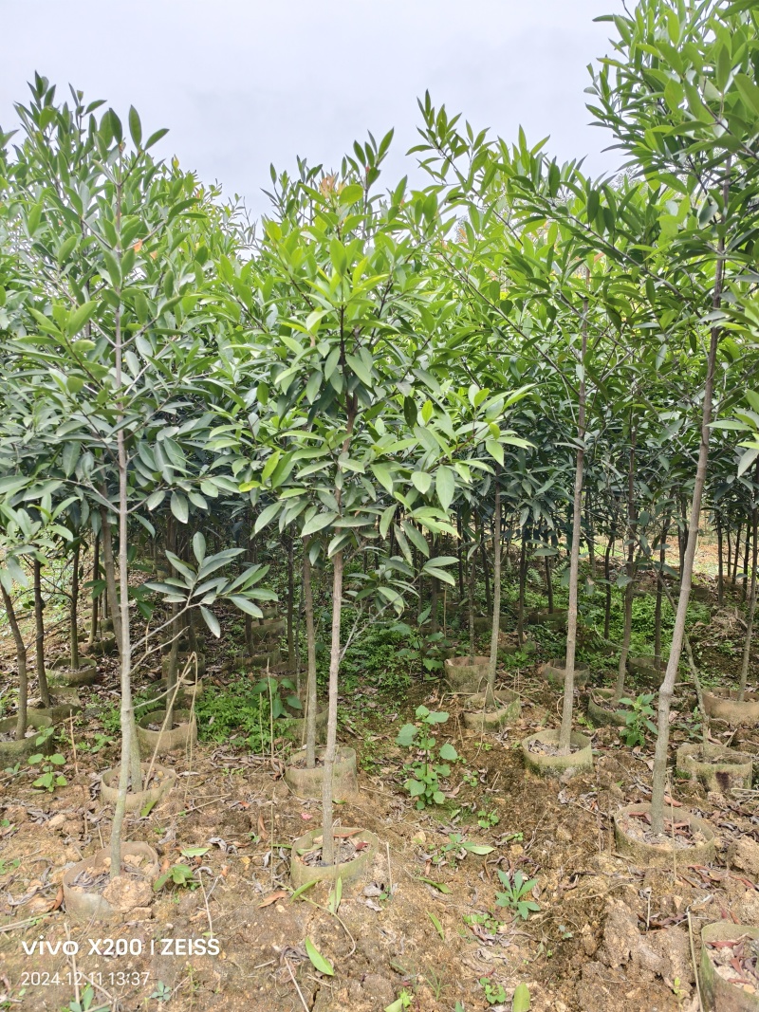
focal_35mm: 23
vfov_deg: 73.9
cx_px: 380
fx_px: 673
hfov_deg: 58.9
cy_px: 506
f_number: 1.57
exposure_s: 1/100
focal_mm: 5.6
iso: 124
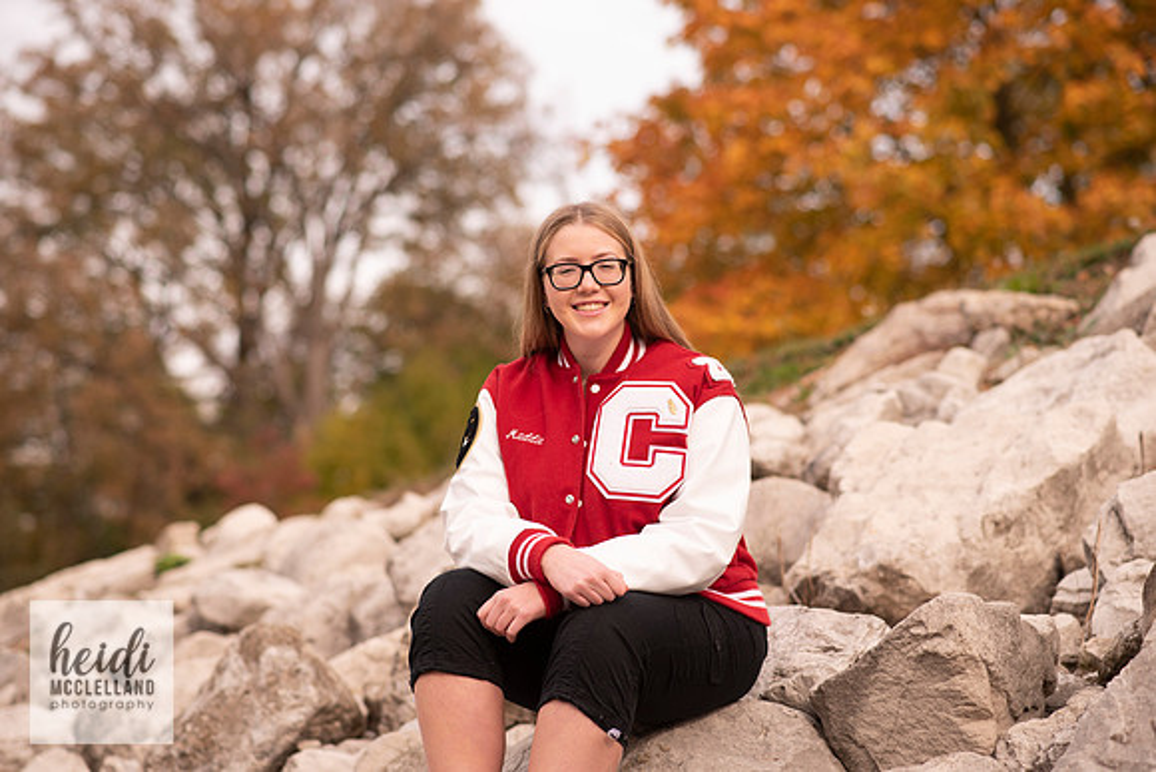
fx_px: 2730
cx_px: 578
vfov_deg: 16.1
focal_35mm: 85
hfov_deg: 23.9
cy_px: 386
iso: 100
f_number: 2.5
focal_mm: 85
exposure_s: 1/1000
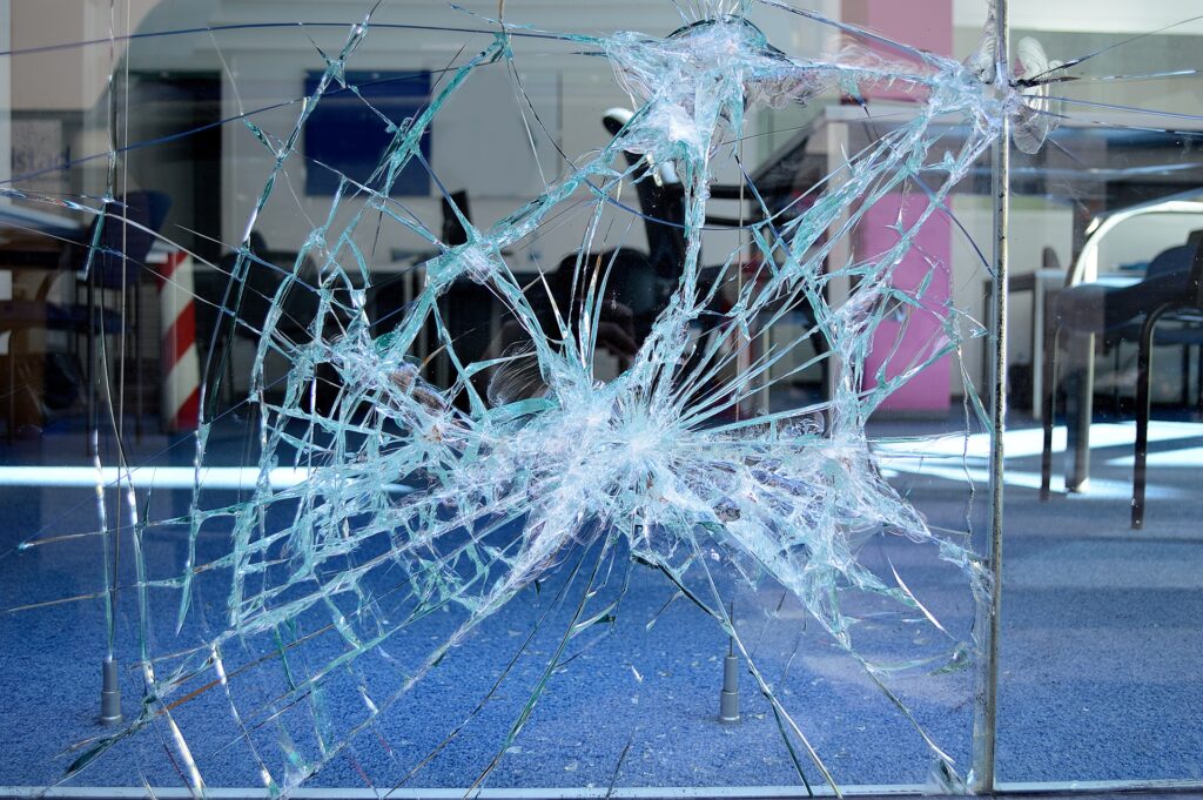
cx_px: 602
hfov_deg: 53.2
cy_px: 400
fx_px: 1202
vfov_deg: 36.8
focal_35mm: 36
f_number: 4
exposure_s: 1/50
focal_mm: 24
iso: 100
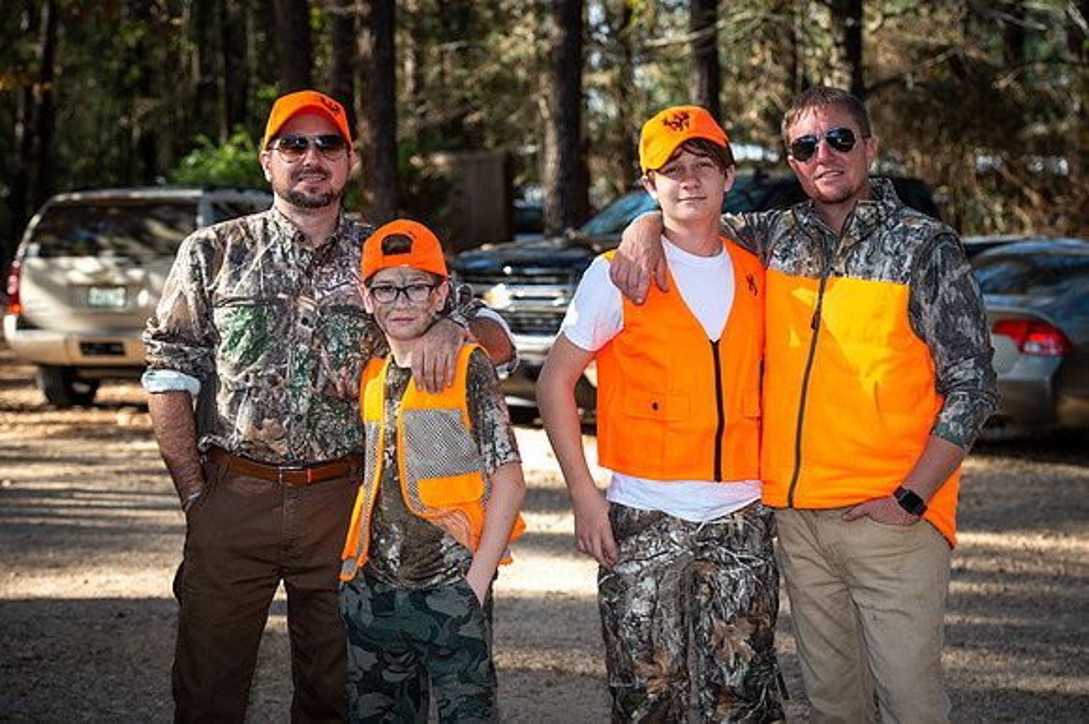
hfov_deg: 22.6
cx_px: 544
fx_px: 2721
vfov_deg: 15.2
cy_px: 362
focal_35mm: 90
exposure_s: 1/100
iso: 100
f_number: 5.6
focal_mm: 90
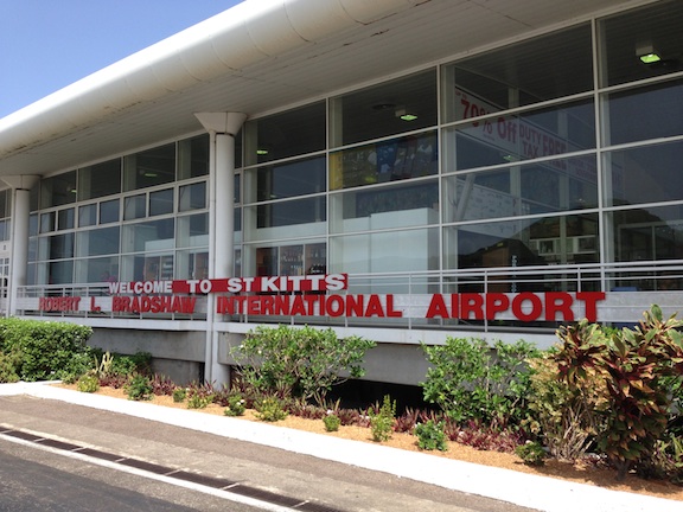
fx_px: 651
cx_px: 342
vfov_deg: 42.9
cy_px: 256
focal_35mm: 33
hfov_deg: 55.4
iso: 50
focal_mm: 4.13
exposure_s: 1/951
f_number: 2.4
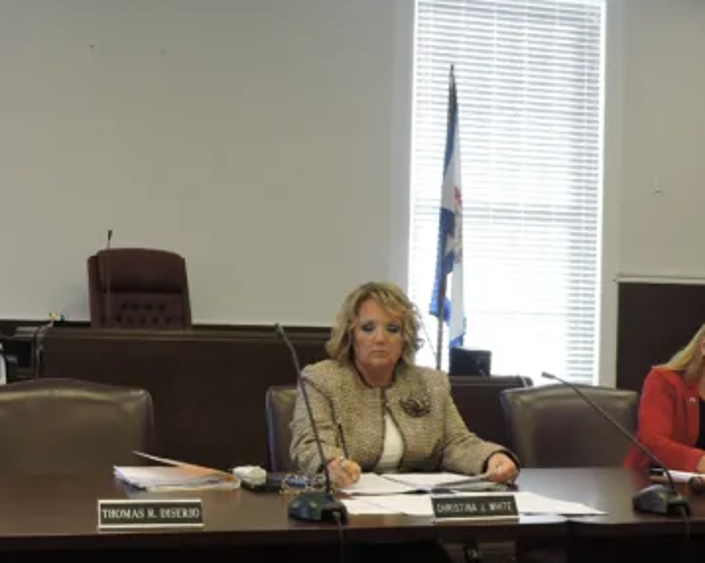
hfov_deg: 30.9
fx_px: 1251
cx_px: 174
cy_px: 346
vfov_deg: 25.3
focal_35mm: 60
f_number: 3.2
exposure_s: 1/50
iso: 140
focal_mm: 5.9
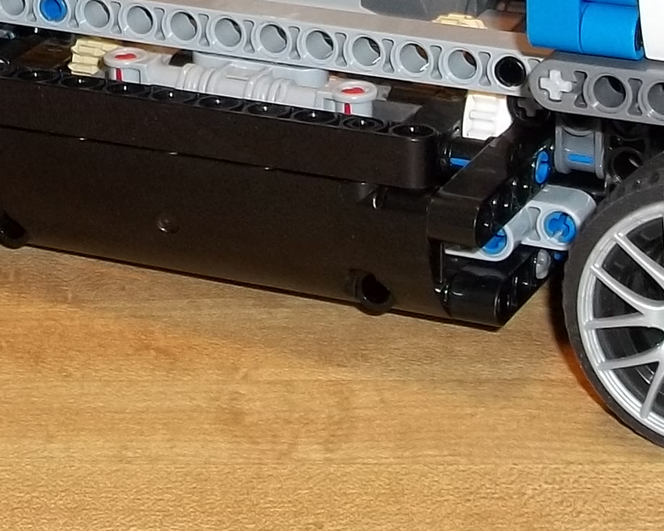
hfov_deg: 12.7
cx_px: 80
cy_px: -228
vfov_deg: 10.0
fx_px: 2967
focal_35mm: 151
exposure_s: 1/30
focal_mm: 5.9
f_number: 3.3
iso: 64
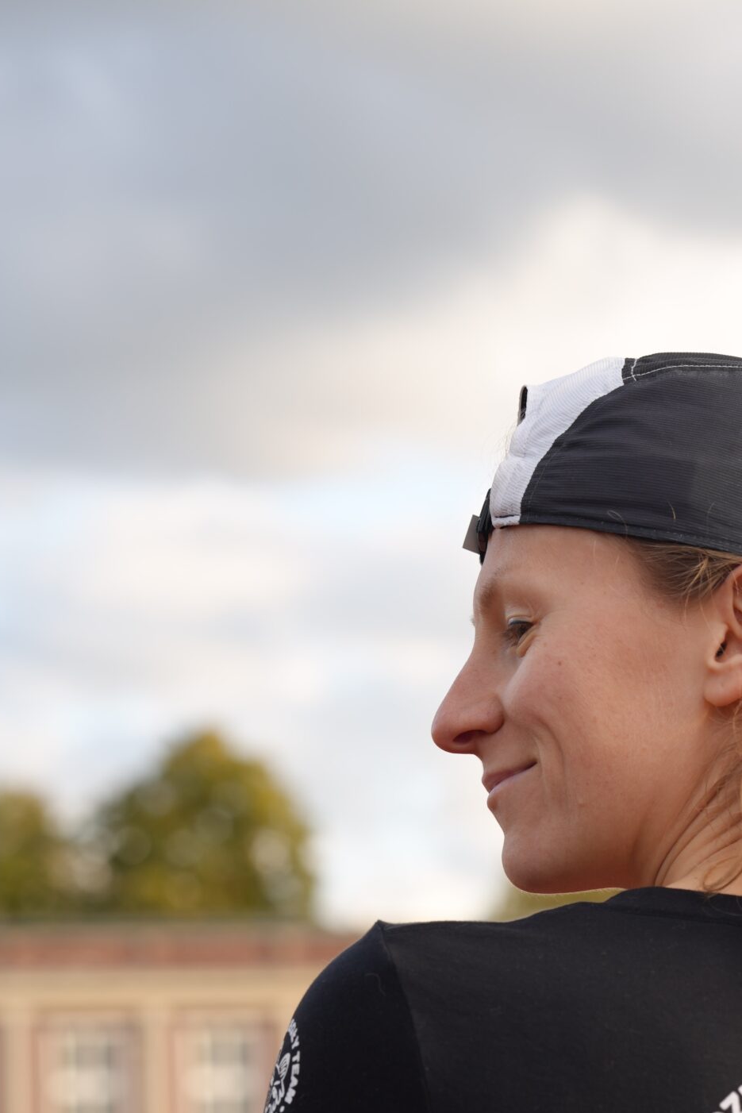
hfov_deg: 10.8
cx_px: 645
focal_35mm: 126
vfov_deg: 16.0
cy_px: 1015
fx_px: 3894
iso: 100
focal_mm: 69
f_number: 4
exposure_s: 1/160
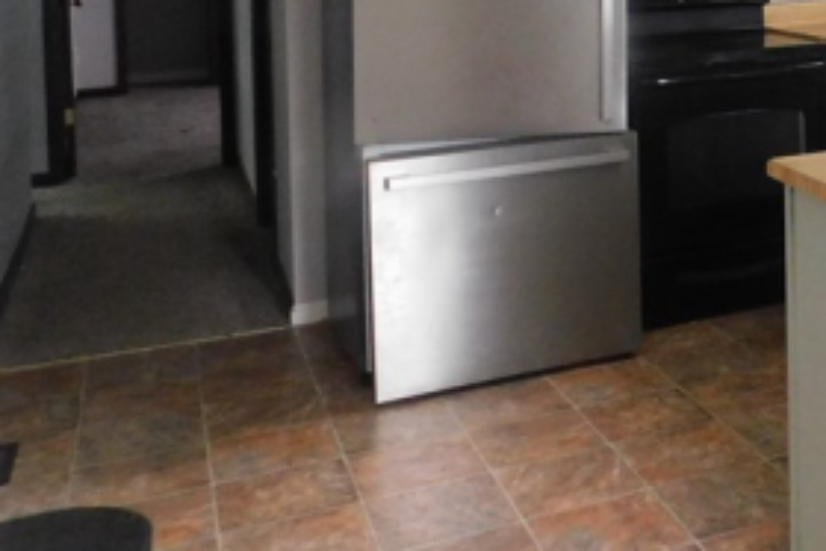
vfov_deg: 22.1
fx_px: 1308
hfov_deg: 31.3
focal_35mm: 57
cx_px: 898
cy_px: -97
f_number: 3
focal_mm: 4
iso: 560
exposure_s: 1/8
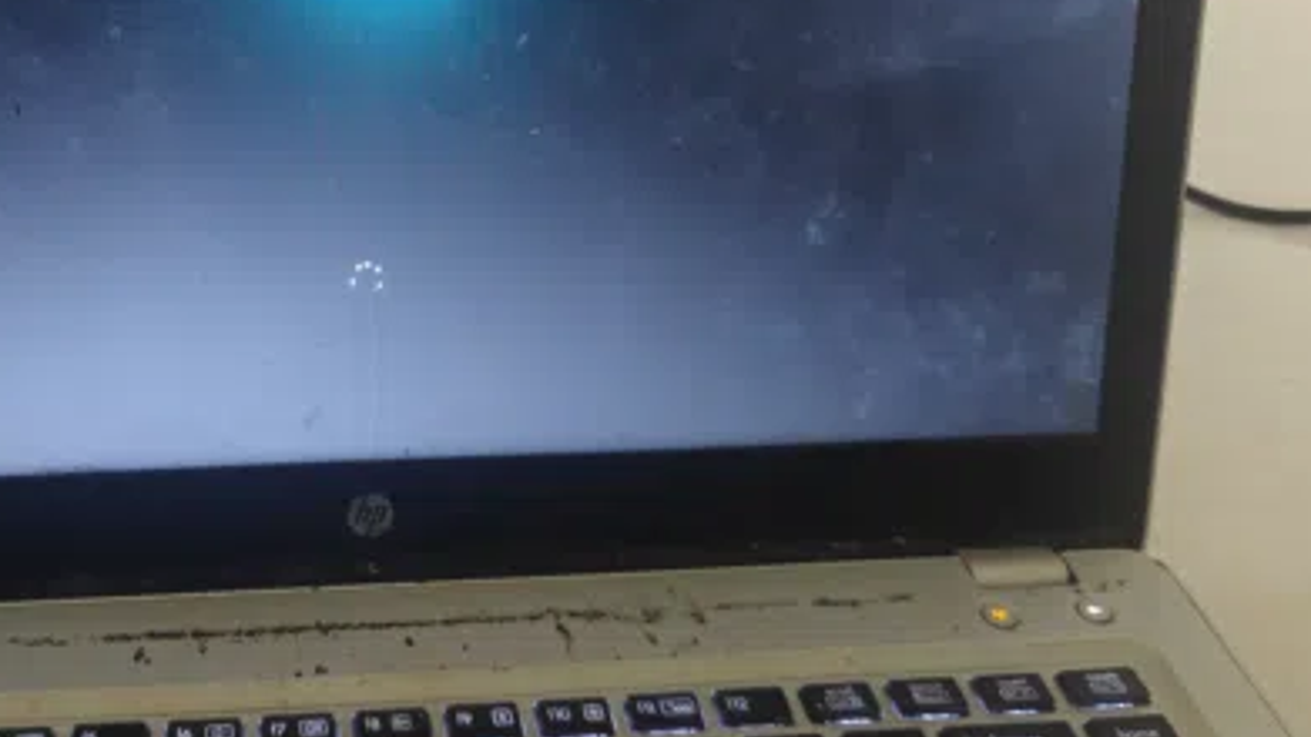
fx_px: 1425
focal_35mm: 41
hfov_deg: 47.7
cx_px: 342
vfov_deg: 29.0
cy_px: 298
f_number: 1.6
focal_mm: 6.06
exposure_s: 1/63
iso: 1250
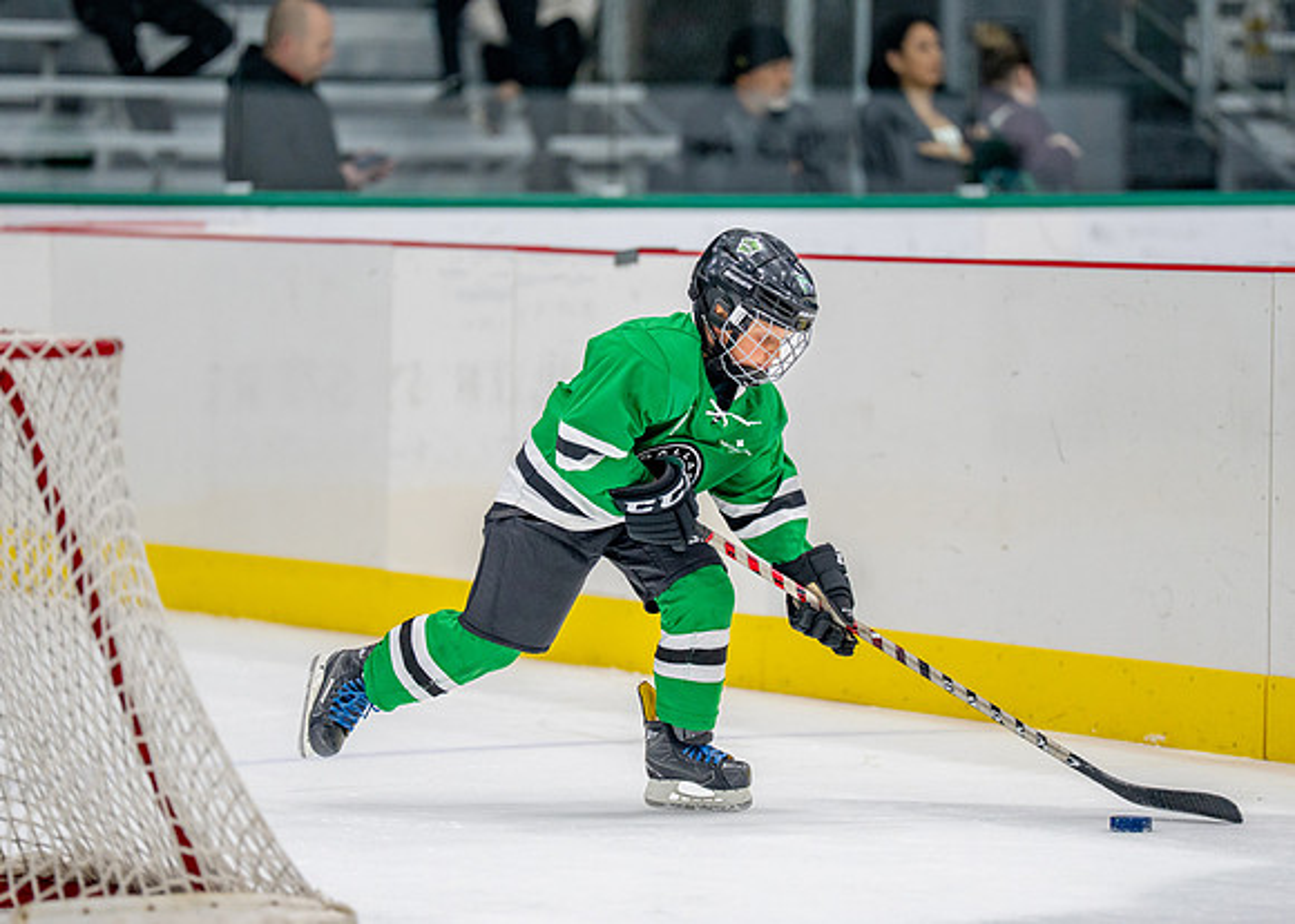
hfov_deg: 7.7
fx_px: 9652
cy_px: 443
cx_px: 674
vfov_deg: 5.5
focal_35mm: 262
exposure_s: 1/1250
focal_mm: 200
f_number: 2.8
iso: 1000
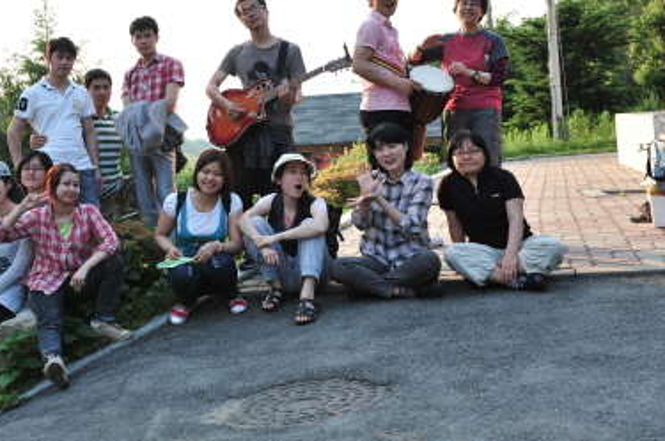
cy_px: 98
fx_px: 1033
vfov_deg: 23.8
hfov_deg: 34.9
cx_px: 165
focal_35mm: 56
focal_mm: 35
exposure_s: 1/200
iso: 400
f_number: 8
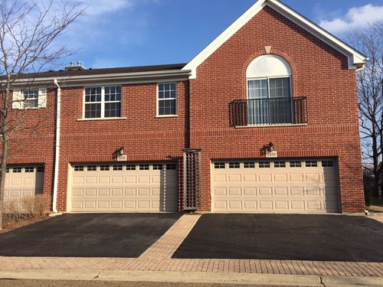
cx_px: 192
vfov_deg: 48.2
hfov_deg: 61.7
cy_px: 144
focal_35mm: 29
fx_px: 321
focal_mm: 4.15
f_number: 2.2
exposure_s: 1/1580
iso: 32
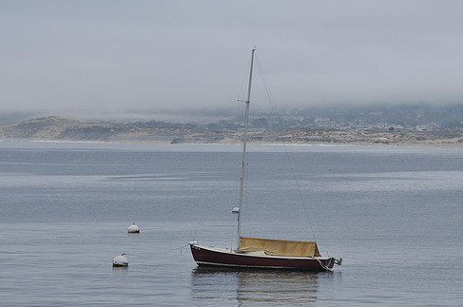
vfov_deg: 6.8
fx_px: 2568
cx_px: 266
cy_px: 179
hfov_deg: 10.3
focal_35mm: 200
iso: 200
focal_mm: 112
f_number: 8
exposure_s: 1/250
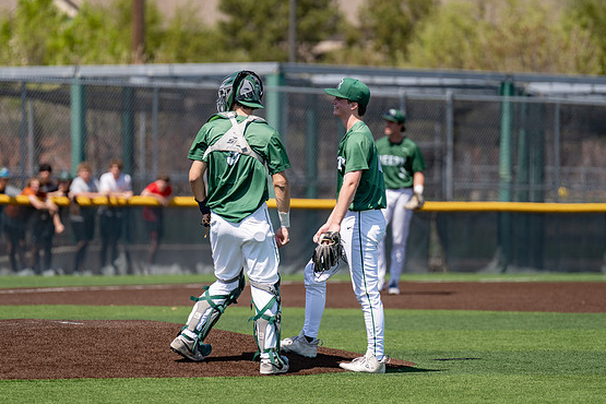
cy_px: 214
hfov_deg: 6.2
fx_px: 5555
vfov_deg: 4.2
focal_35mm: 330
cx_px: 294
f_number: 4
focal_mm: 280
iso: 320
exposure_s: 1/3200
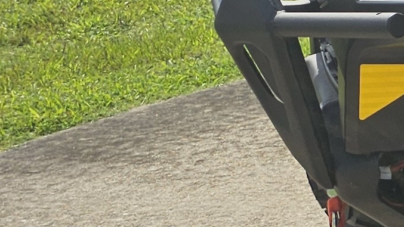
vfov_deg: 8.2
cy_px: 28
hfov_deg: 11.5
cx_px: 1019
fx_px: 1586
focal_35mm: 148
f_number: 1.7
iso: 10
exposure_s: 1/883
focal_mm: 6.3
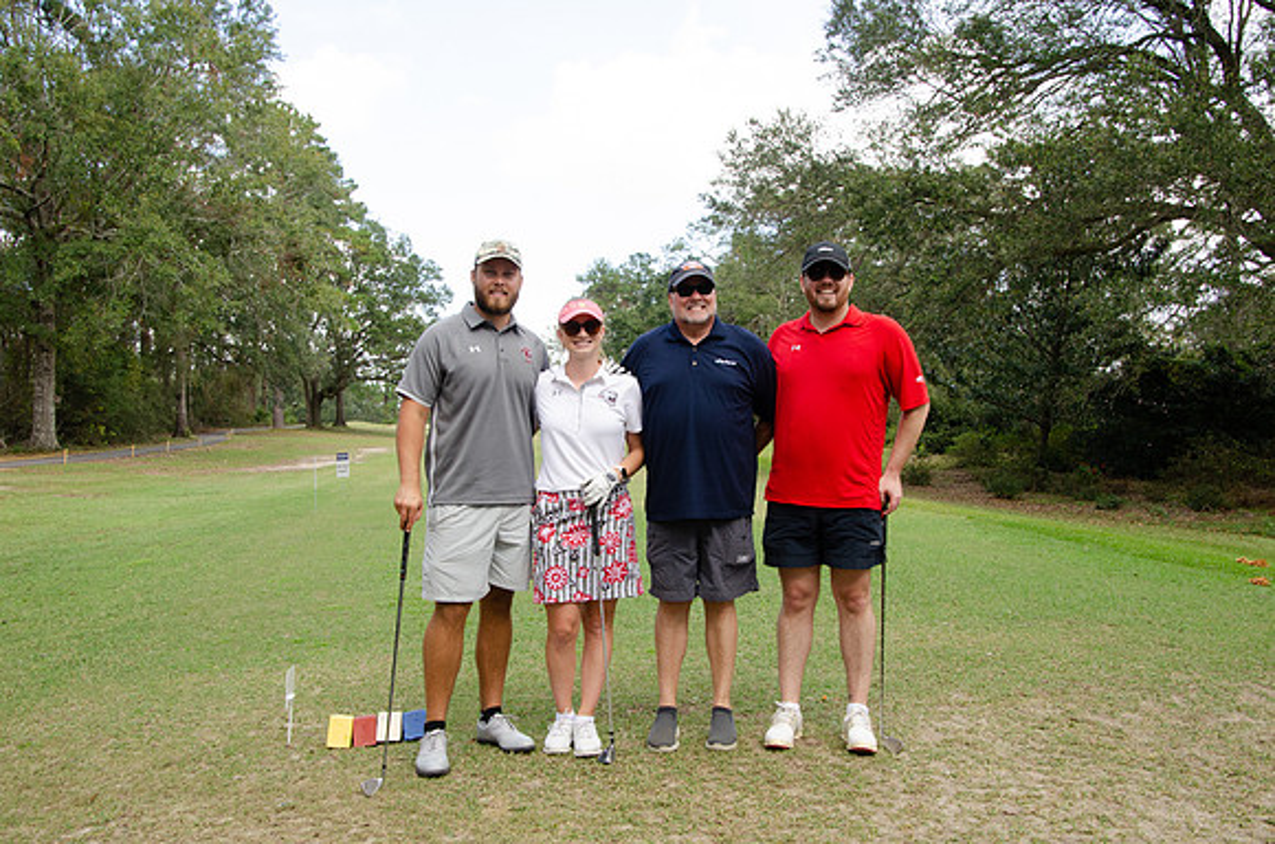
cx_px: 638
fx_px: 1166
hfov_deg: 57.3
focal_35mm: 33
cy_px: 422
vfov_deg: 39.8
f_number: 11
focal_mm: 22
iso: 400
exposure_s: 1/100
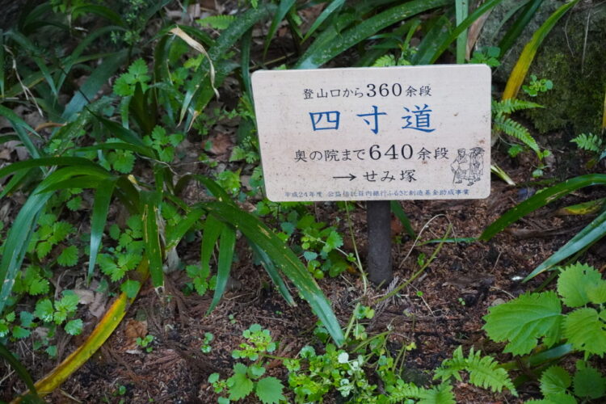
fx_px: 1060
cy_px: 202
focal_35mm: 63
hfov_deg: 31.9
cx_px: 303
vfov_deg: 21.6
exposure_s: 1/80
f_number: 5.6
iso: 6400
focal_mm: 42
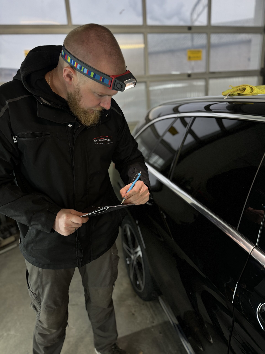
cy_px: 177
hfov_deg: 56.8
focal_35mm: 24
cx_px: 132
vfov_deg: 71.6
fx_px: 245
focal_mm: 6.76
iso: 200
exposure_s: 1/100
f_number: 1.78
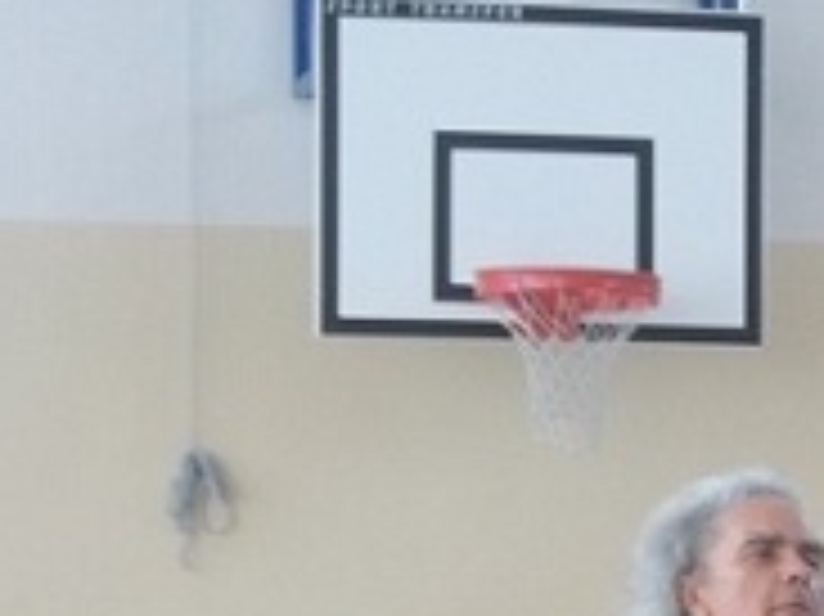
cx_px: 1121
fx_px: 5543
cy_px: 996
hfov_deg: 8.4
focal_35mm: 233
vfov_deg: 6.3
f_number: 4.1
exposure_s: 1/50
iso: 120
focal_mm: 11
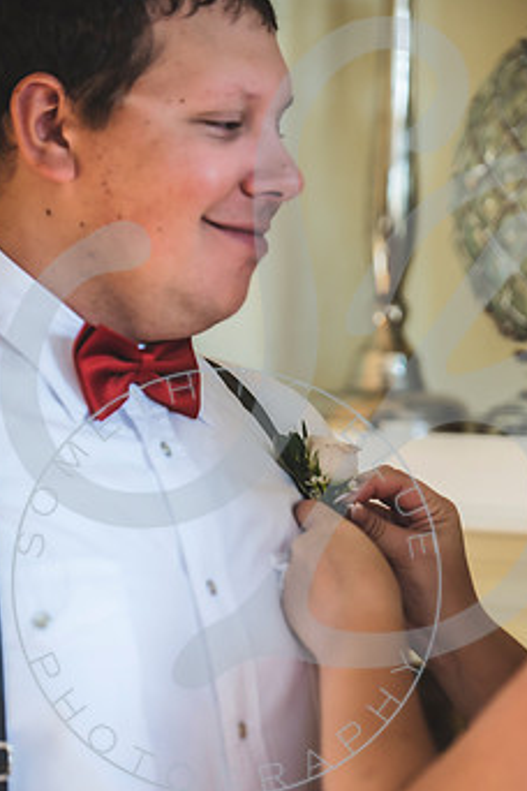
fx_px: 3755
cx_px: 331
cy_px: 407
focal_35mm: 171
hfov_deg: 8.0
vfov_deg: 12.0
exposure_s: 1/200
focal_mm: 130
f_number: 2.8
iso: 400
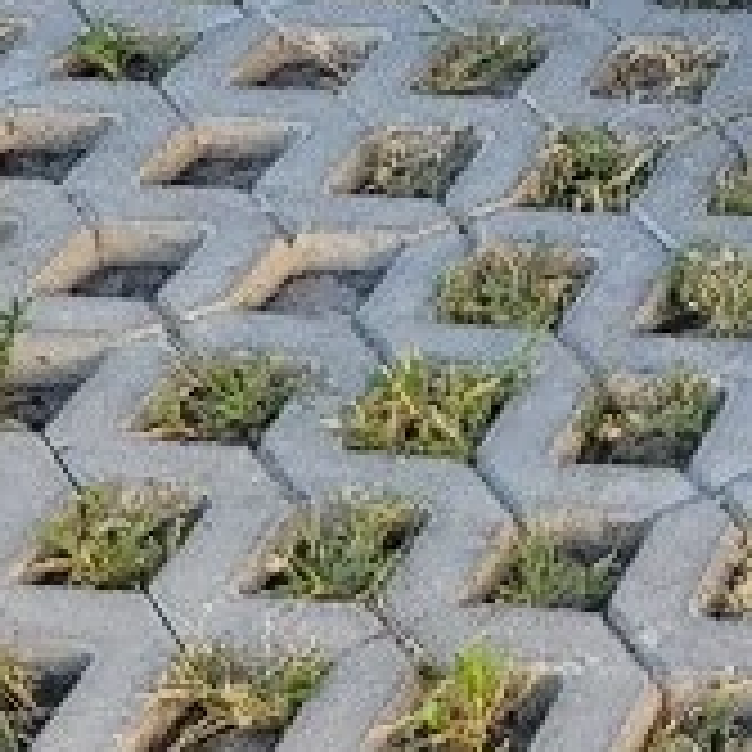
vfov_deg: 11.2
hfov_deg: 11.1
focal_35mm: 138
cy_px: -851
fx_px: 3392
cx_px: 1671
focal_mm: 5.4
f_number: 1.8
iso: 40
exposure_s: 1/182
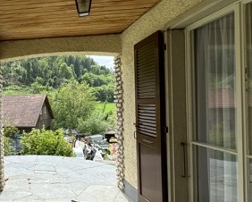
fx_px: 231
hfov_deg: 48.7
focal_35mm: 31
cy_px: 105
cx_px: 10
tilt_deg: +0.0
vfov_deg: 47.1
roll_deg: +1.7
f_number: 2.2
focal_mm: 2.22
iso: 40
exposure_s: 1/610
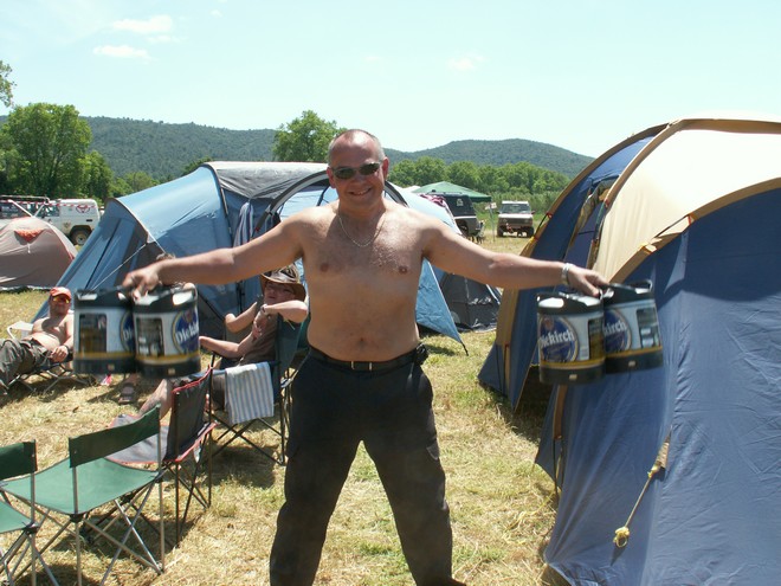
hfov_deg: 52.6
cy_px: 293
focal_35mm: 35
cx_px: 390
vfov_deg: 40.7
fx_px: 790
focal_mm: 5.86
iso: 50
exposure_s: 1/125
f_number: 5.6
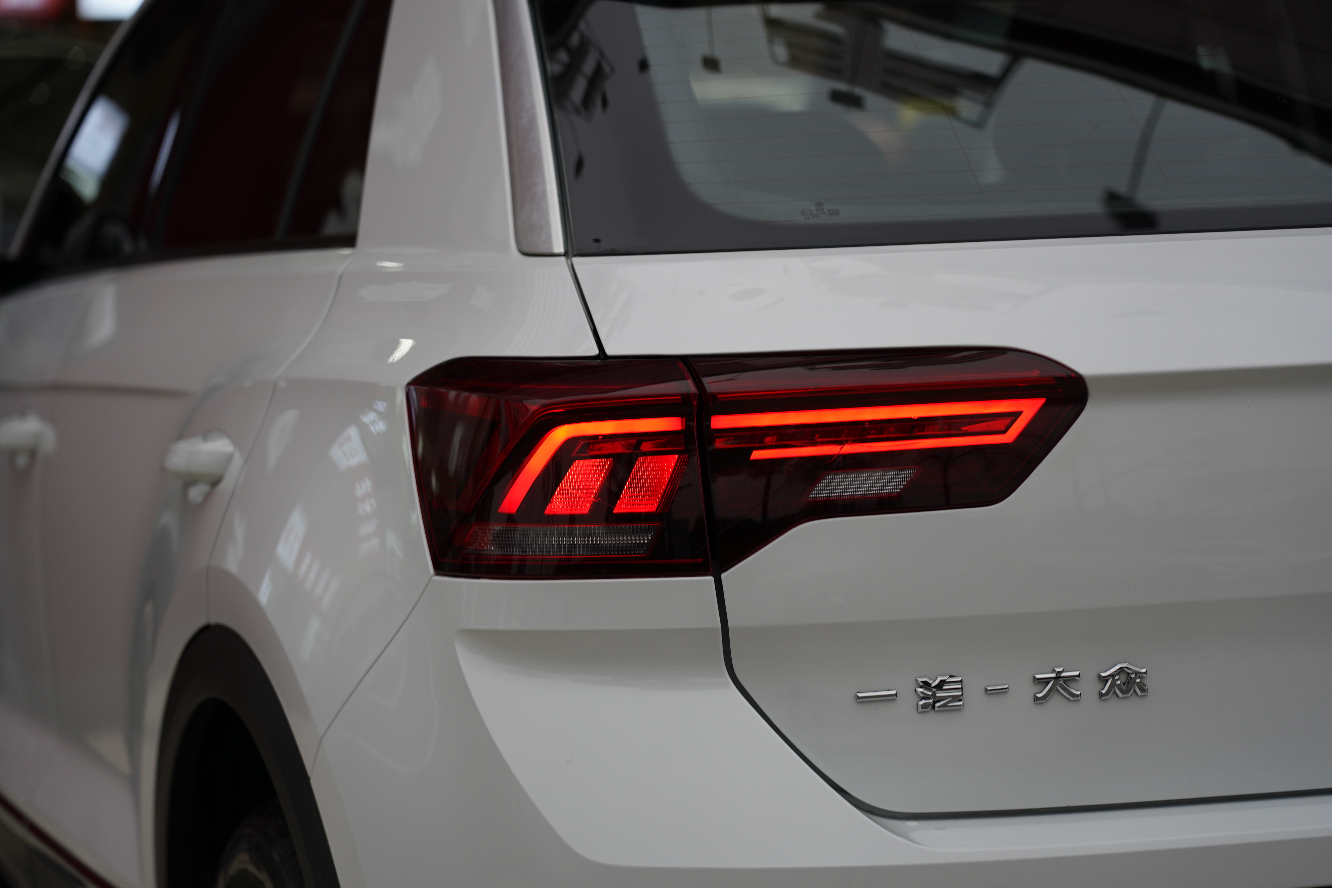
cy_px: 444
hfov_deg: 19.5
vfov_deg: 13.0
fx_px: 3885
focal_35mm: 105
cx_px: 666
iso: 320
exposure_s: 1/160
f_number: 4
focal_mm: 105
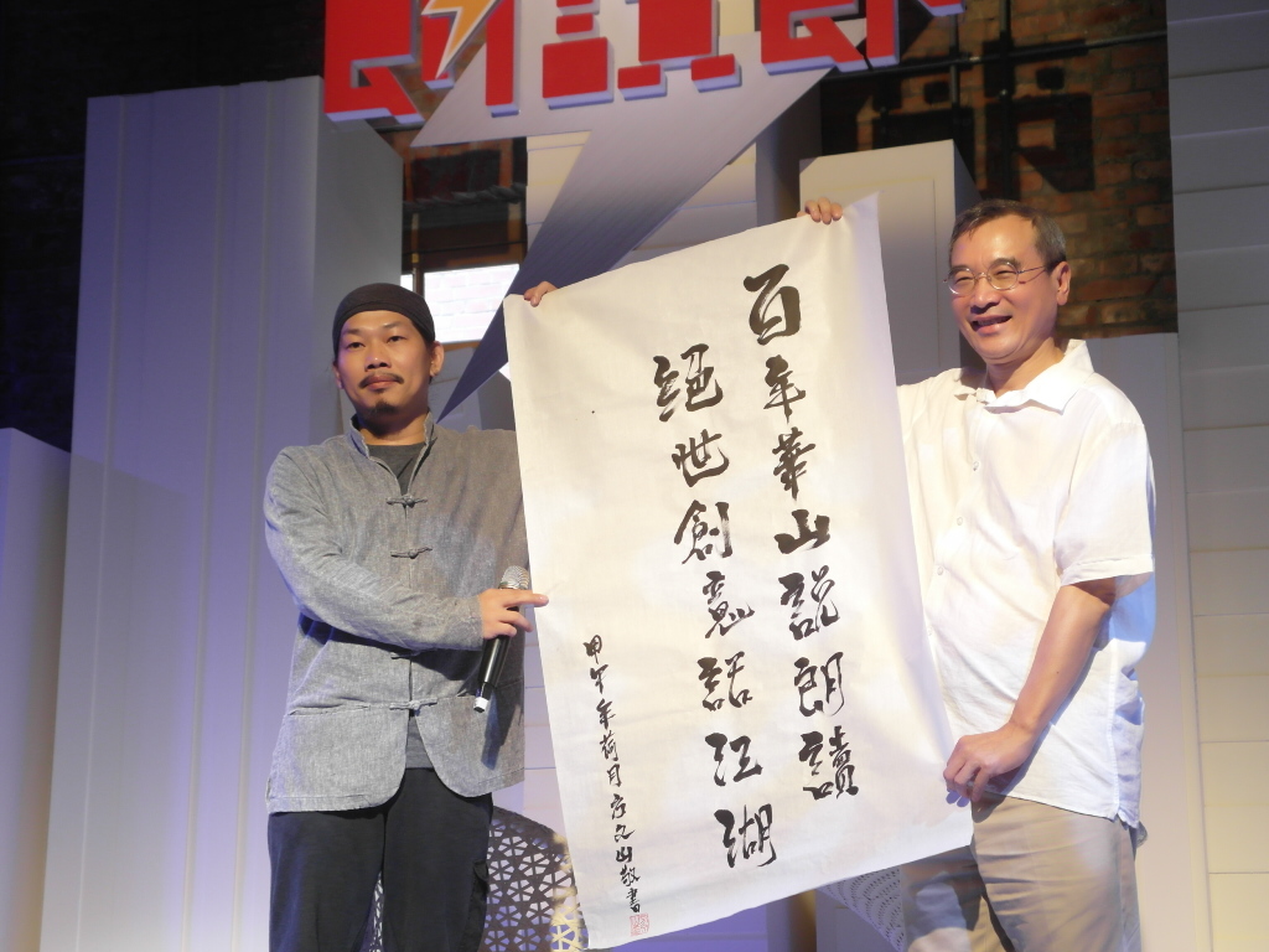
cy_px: 476
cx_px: 634
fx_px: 2420
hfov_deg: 29.4
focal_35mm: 66
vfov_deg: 22.3
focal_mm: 14.1
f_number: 2.8
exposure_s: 1/45
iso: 200
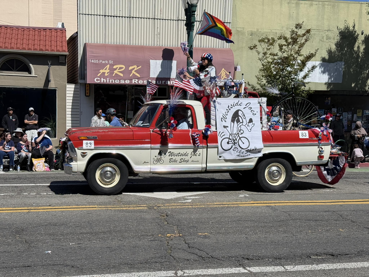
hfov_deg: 39.7
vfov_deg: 30.3
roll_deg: -0.5
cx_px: 184
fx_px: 512
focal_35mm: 48
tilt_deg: -2.0
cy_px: 138
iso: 64
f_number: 1.78
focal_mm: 6.76
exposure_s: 1/7143
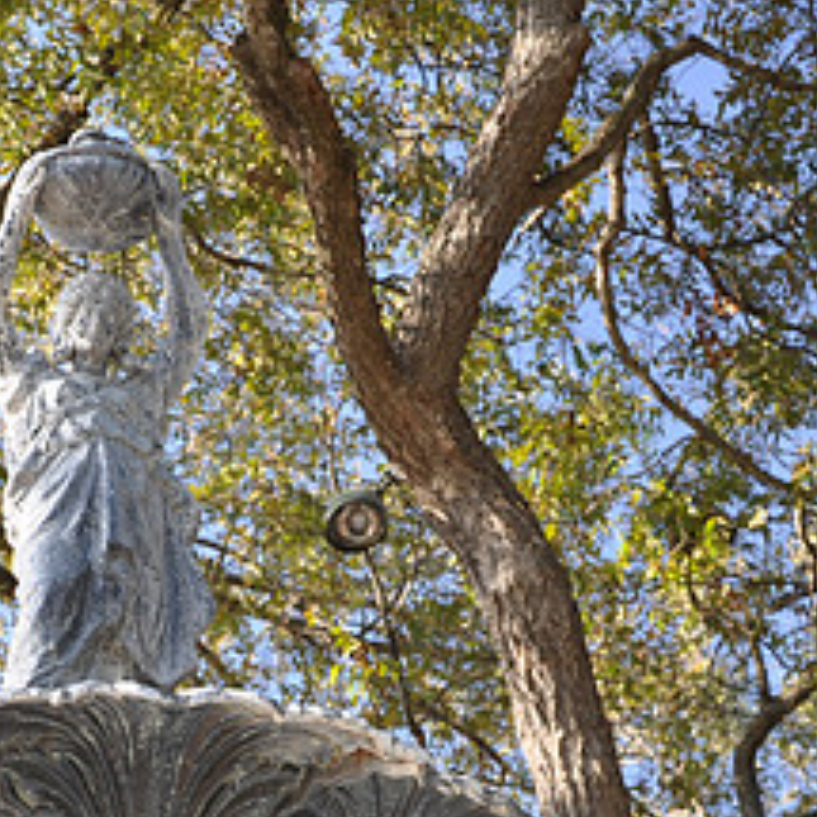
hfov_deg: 16.7
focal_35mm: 103
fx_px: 2750
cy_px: 618
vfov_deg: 16.8
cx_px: 141
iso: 200
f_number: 6.3
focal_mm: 30
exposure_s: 1/40
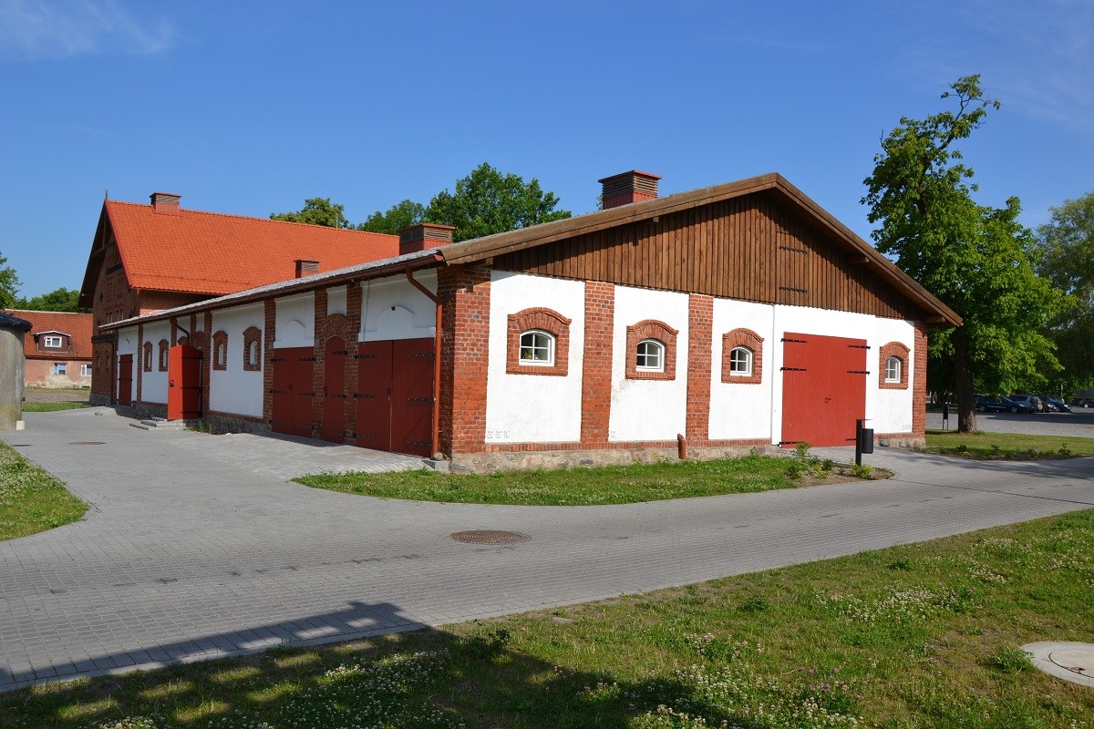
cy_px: 364
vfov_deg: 47.9
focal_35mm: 27
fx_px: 820
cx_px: 547
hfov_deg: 67.4
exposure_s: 1/250
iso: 100
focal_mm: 18
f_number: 8
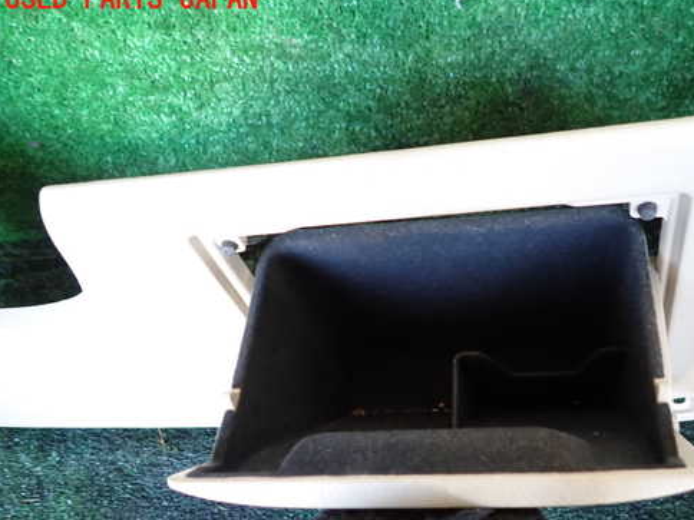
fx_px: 622
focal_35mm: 31
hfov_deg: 57.7
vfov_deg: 45.3
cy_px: 304
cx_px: 427
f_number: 2
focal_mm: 4.5
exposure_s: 1/30
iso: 250
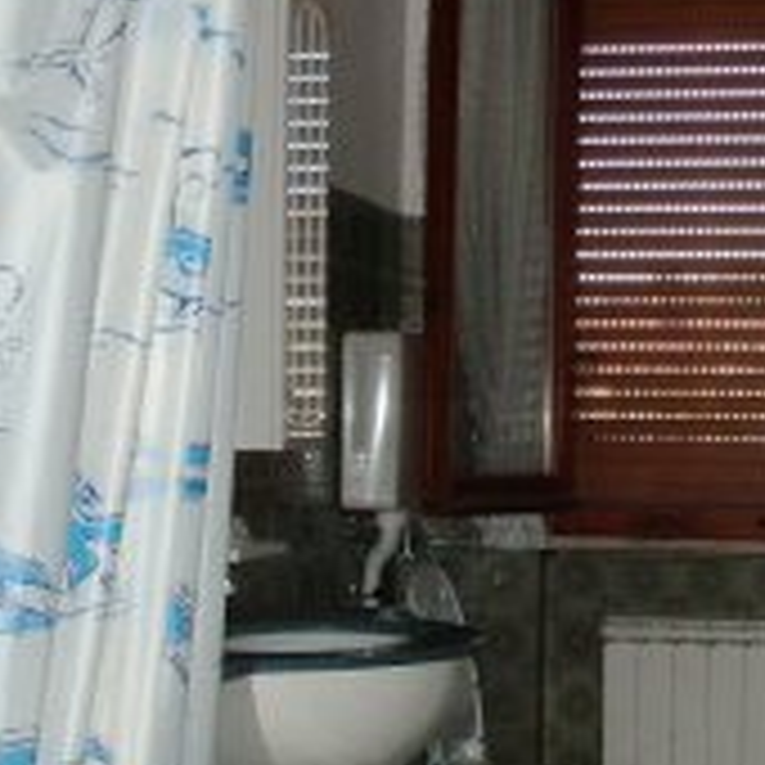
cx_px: 572
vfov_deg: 20.6
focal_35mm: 84
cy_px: 477
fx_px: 2100
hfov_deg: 20.5
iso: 200
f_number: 2.9
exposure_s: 1/60
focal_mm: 6.3
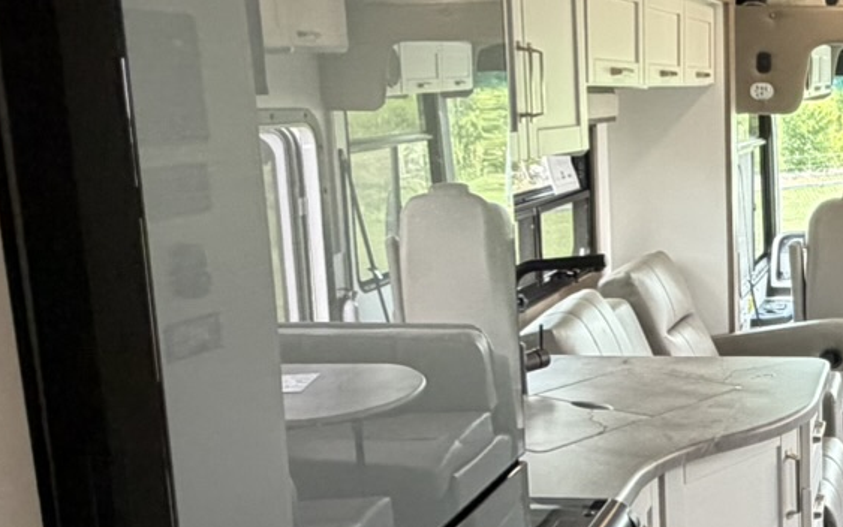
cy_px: 334
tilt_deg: -11.5
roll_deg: -1.9
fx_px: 1241
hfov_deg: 33.5
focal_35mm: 54
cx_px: 891
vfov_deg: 23.9
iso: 320
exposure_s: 1/121
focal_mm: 2.22
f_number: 2.2
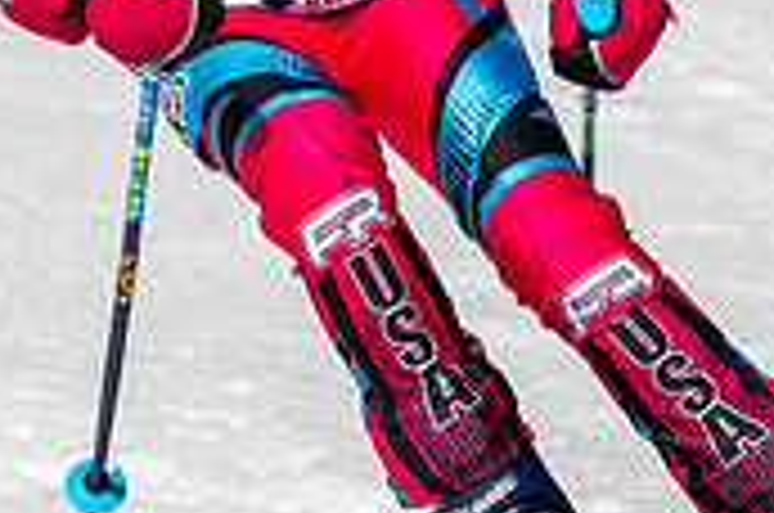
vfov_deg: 0.6
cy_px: 98
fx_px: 47748
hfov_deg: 0.9
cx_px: 199
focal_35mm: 2225
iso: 200
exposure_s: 1/2000
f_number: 8
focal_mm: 400
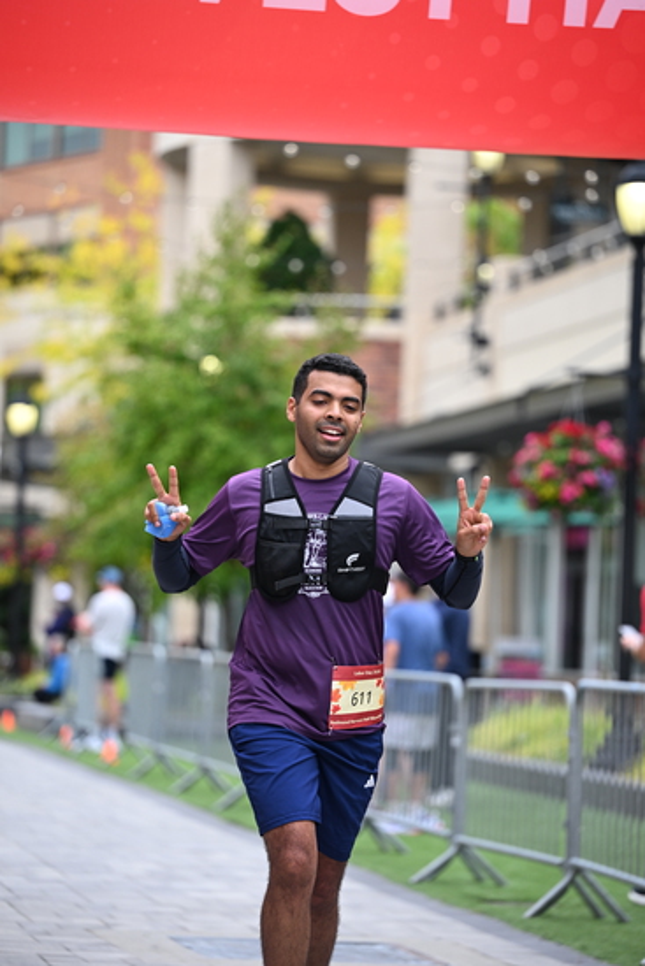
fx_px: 3491
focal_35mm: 130
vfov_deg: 15.8
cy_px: 483
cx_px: 322
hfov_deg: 10.6
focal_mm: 130
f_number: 2.8
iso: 640
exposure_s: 1/2000
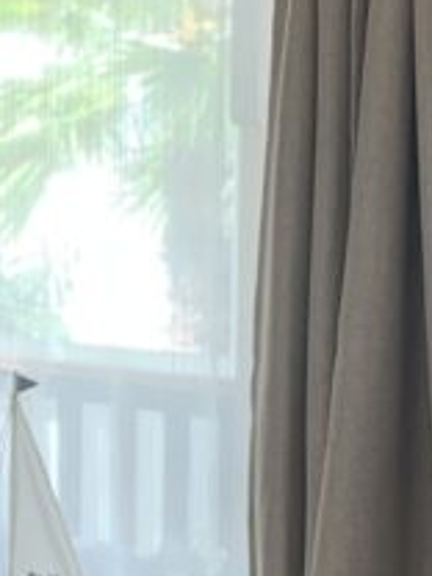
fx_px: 2130
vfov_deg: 15.0
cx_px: 105
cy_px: 651
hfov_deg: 11.6
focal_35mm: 128
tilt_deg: -12.9
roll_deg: -0.7
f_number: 1.8
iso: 100
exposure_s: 1/79
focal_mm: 4.25
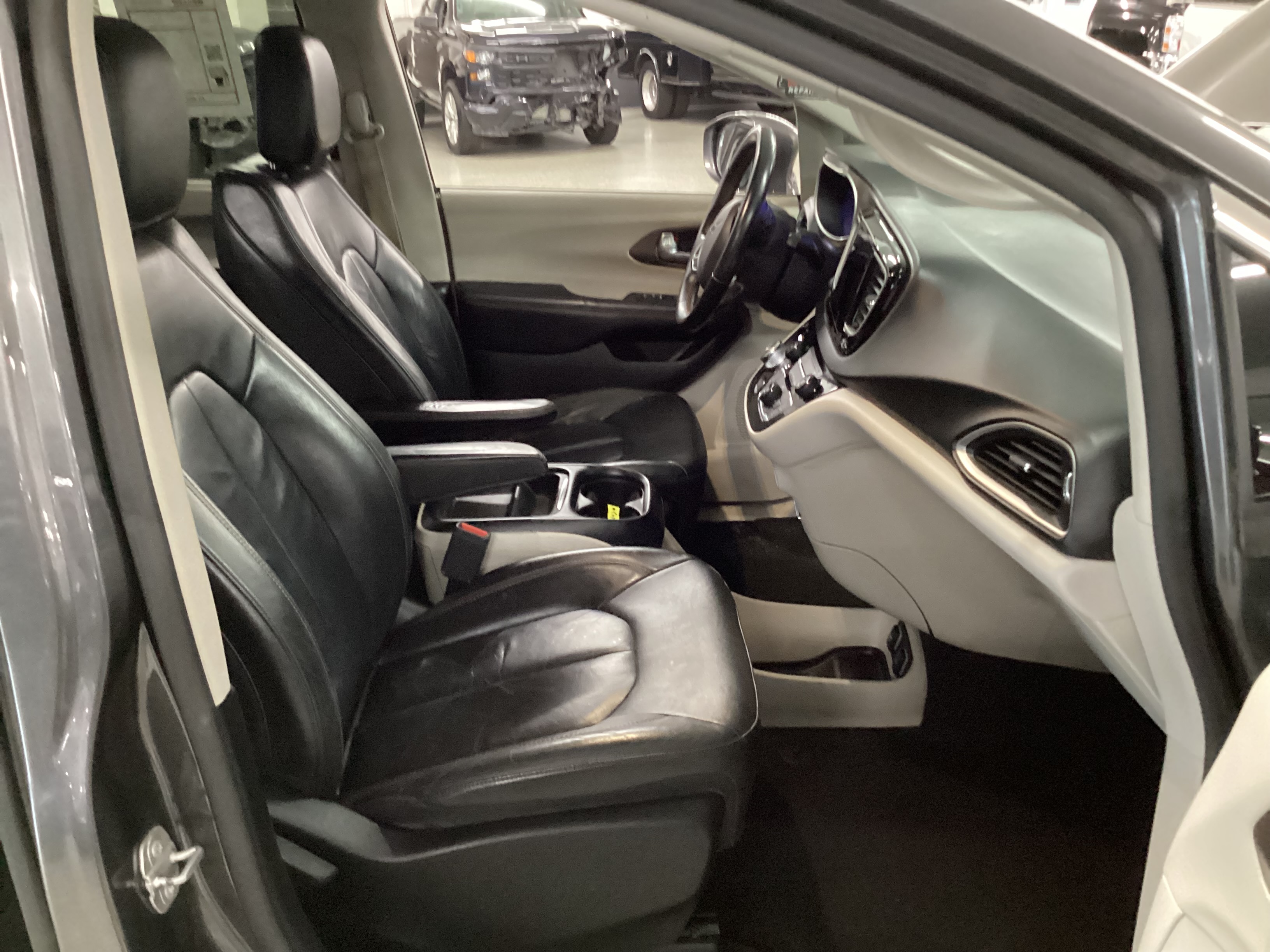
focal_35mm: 31
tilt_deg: -24.4
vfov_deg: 45.4
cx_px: 635
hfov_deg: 58.4
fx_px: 1137
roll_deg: +2.0
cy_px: 476
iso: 800
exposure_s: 1/25
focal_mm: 3.3
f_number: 2.4
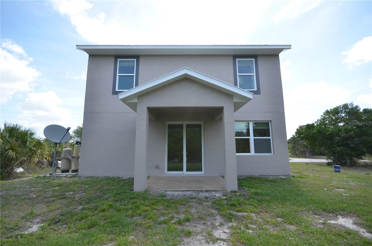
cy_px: 123
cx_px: 186
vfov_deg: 77.0
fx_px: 155
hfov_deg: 100.5
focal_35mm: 15
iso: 200
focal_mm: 10
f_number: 8
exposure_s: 1/250
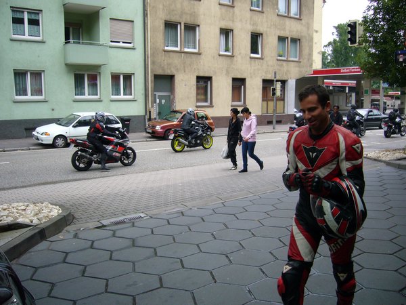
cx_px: 203
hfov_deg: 52.6
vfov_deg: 40.7
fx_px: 411
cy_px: 152
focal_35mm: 35
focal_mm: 5.8
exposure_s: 1/250
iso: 100
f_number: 2.8
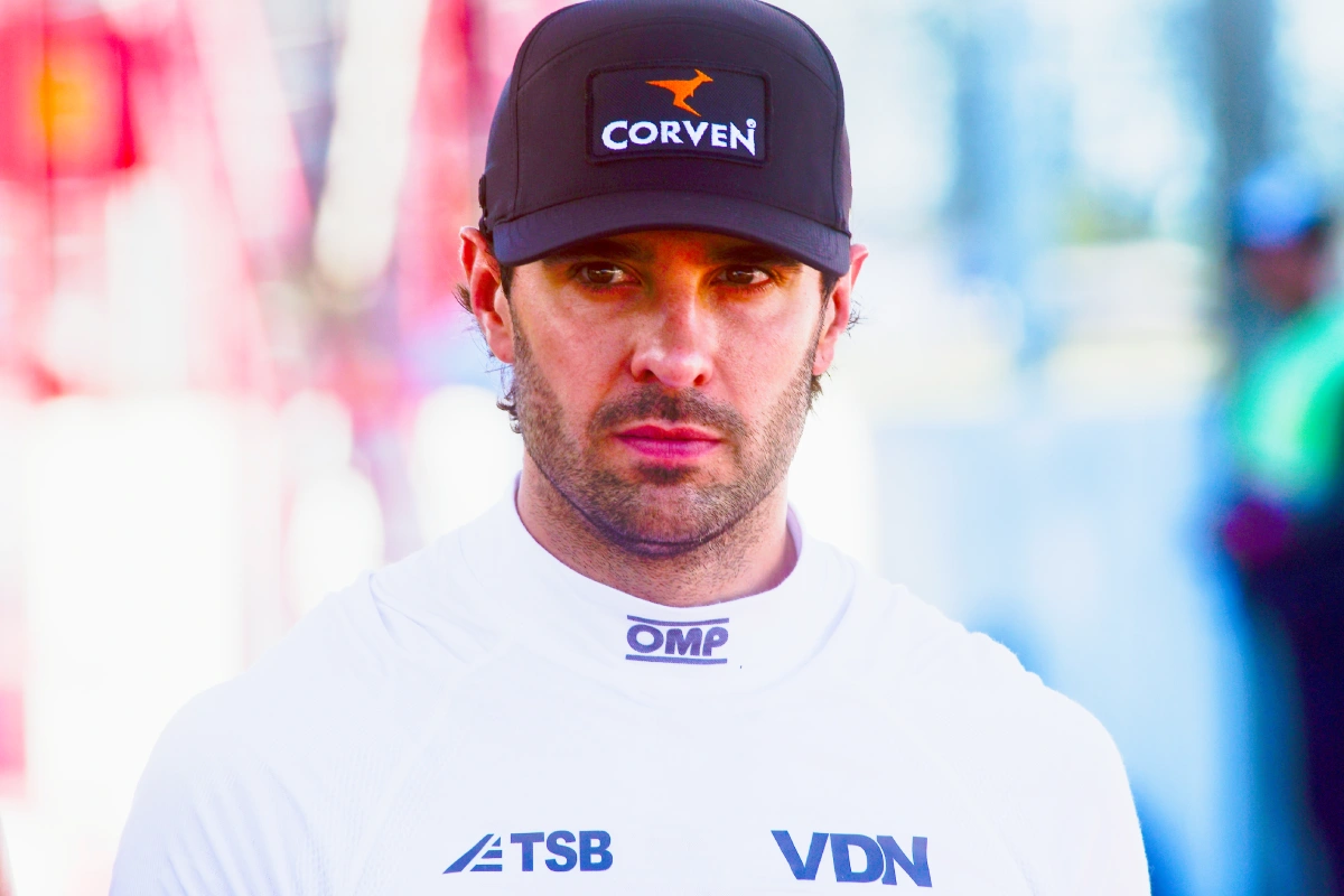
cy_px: 448
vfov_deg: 3.1
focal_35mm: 450
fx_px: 16799
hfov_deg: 4.6
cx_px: 672
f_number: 9
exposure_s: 1/320
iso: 160
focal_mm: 300
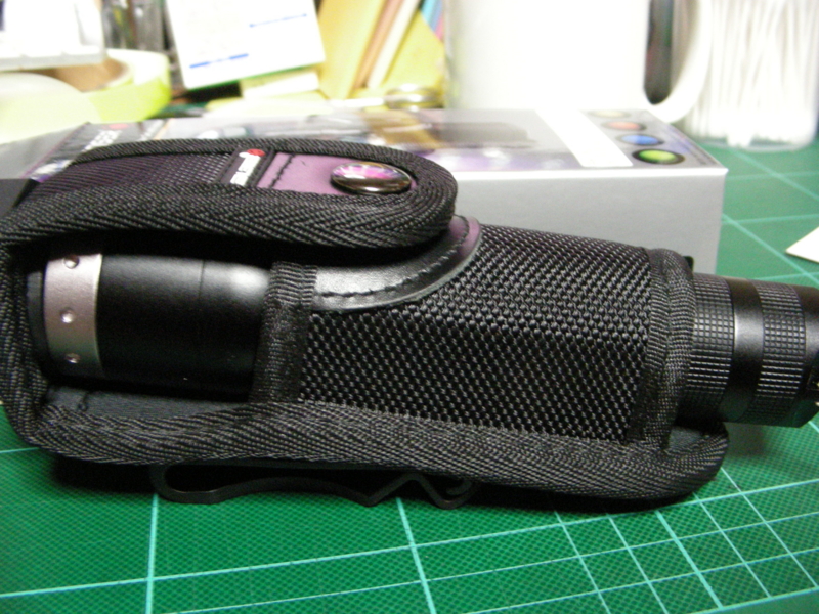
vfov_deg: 37.7
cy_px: 307
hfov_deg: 49.0
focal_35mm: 38
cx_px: 410
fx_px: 899
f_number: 3.5
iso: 435
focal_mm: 6.3
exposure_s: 1/8
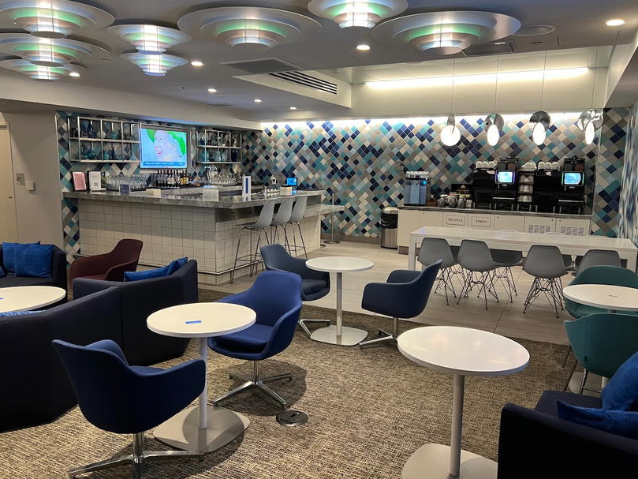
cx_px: 309
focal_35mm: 27
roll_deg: +0.0
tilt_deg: -9.3
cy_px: 234
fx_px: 498
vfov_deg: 51.4
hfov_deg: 65.3
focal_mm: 5.7
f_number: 1.5
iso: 320
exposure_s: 1/60
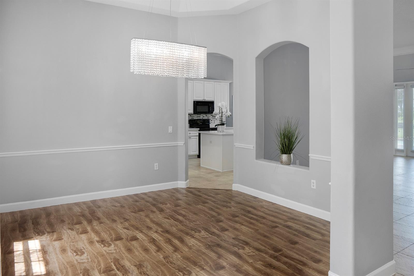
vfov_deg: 53.1
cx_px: 207
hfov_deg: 73.8
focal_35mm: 24
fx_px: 276
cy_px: 138
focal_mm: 16
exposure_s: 1/15
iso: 400
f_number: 8
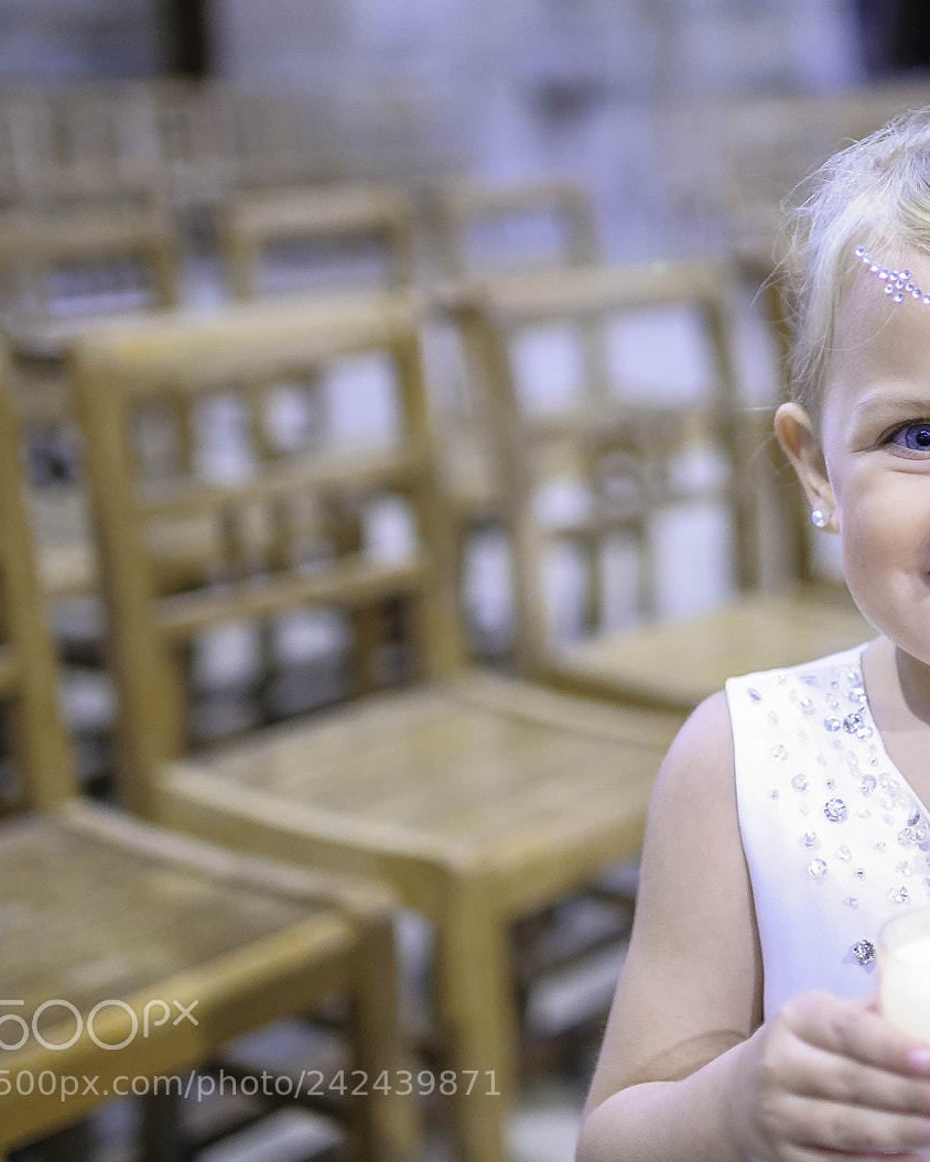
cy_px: 584
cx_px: 807
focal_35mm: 64
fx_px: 2202
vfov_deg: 29.6
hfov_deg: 23.3
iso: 500
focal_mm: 30
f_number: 6.3
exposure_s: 1/15
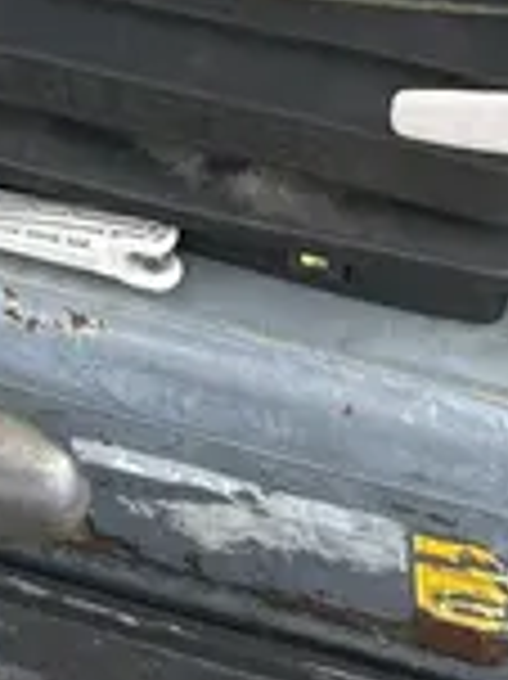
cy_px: -552
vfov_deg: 13.9
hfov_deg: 11.7
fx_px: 2469
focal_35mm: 126
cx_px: 162
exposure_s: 1/287
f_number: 1.5
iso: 50
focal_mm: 5.7
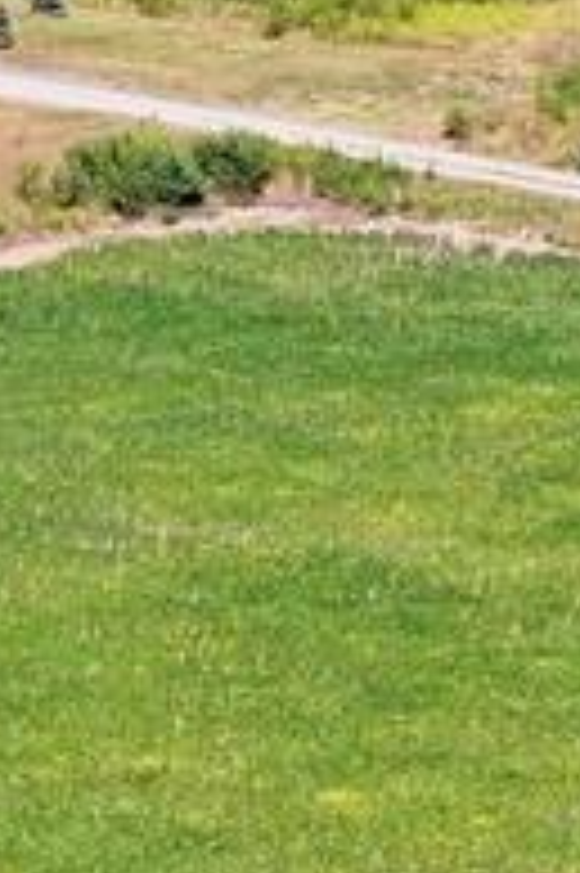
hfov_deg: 3.6
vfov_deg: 5.3
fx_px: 9320
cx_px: 598
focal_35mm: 385
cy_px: -198
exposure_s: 1/1250
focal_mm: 19.35
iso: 120
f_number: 2.8
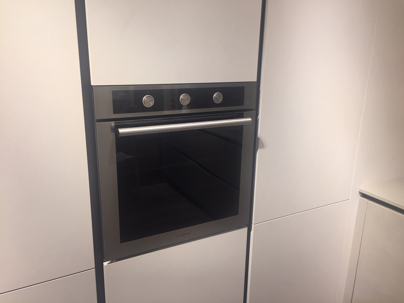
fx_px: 338
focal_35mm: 29
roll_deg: -1.8
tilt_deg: -17.0
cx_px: 202
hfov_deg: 61.7
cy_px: 152
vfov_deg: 48.2
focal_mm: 4.15
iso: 50
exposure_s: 1/100
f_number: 2.2
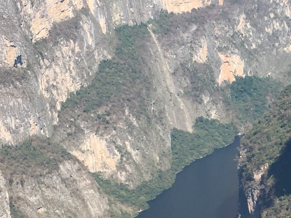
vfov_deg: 12.5
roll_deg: +1.3
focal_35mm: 118
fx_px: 992
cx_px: 351
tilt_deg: -17.8
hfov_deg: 16.0
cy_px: 174
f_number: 2.2
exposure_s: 1/1479
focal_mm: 4.15
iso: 25
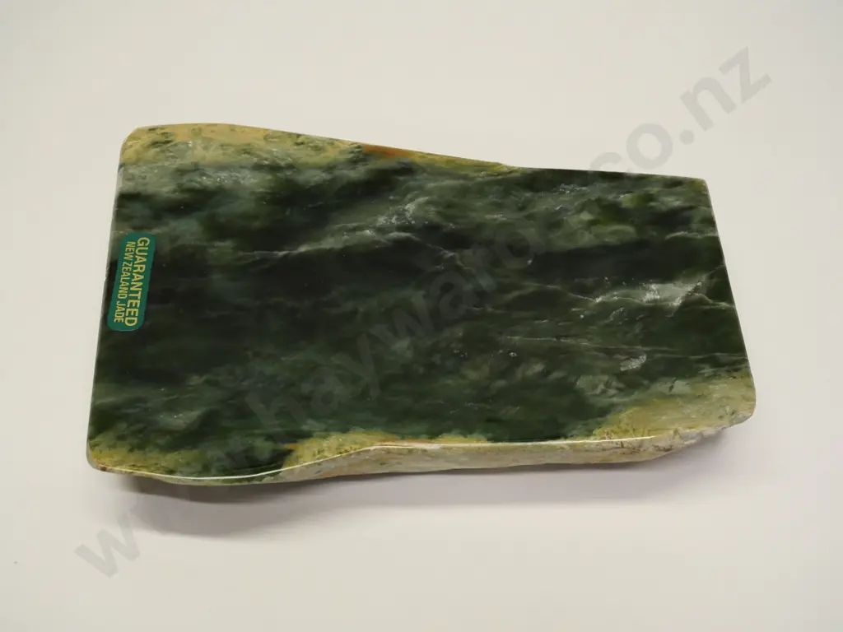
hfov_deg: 35.5
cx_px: 422
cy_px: 316
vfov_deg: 27.0
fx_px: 1315
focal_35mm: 54
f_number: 6.3
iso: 1600
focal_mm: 27
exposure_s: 1/125
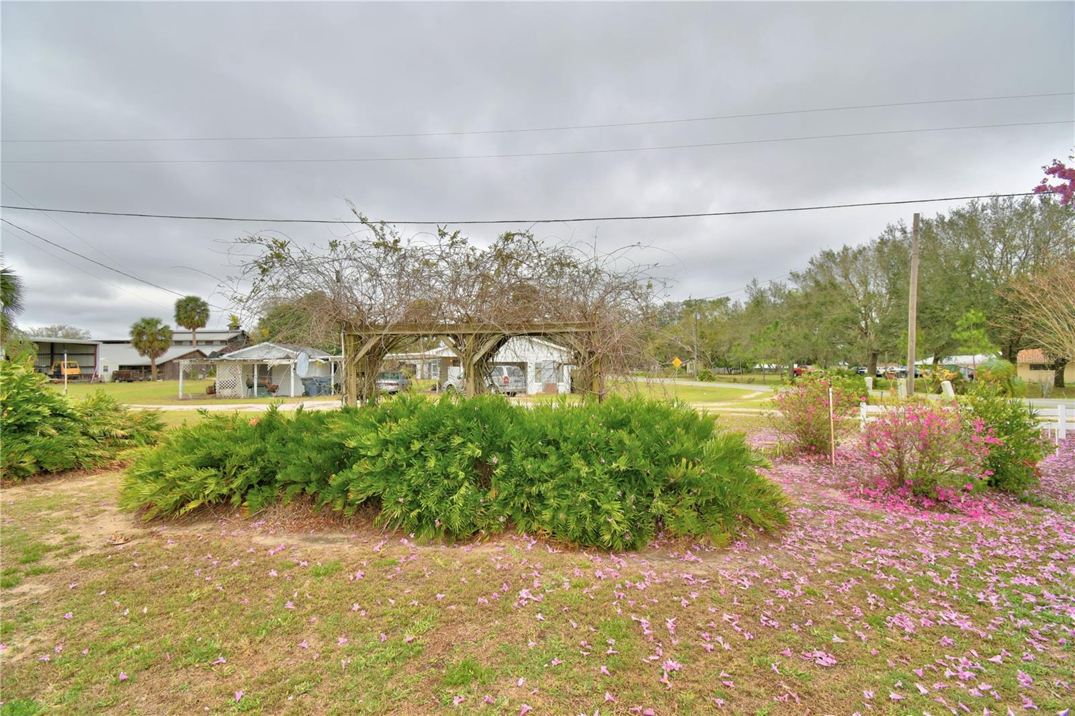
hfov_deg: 100.4
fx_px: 448
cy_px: 358
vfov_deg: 77.3
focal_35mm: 15
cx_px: 538
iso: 100
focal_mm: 10
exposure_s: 1/250
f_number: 8
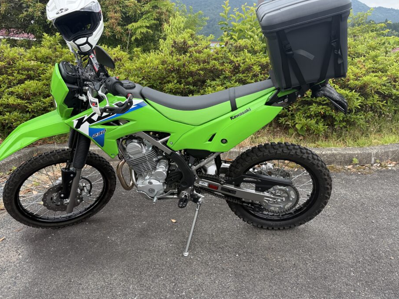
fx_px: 311
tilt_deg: -13.7
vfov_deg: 51.3
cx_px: 194
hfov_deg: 65.3
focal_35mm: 27
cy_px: 135
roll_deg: +2.0
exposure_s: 1/1522
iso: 100
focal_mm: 6.76
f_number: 1.78
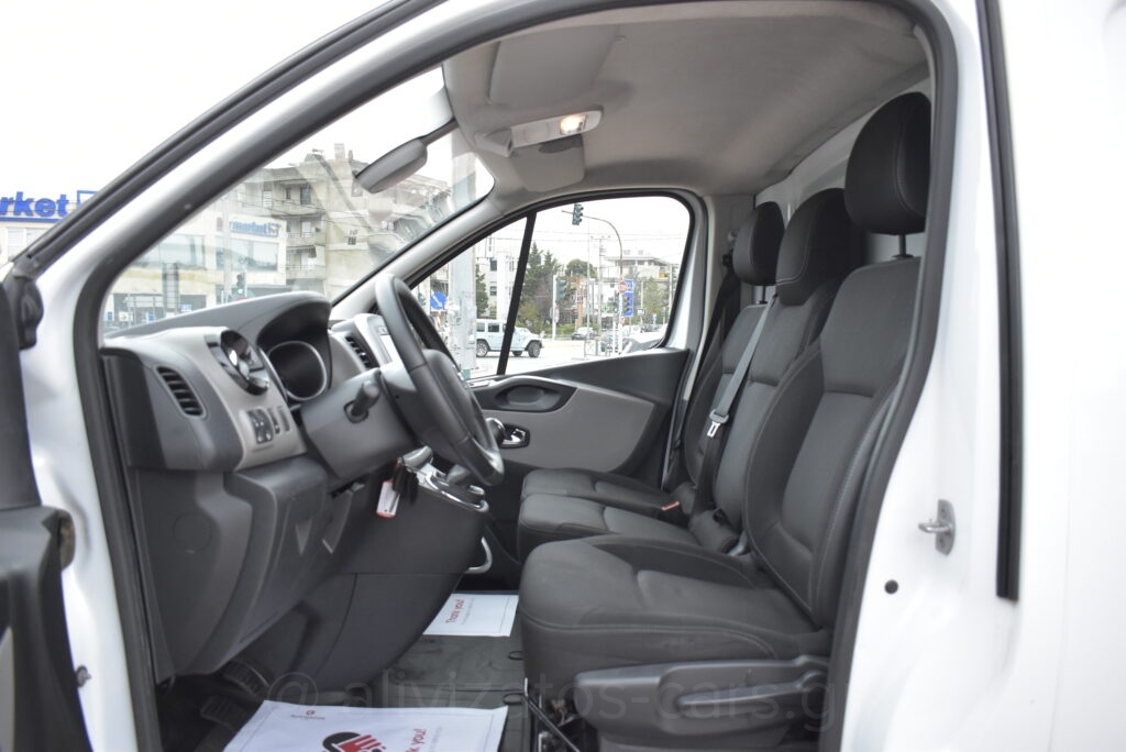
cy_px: 376
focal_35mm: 27
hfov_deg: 67.4
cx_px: 563
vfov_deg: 48.0
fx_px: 845
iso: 1600
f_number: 3.5
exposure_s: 1/1600
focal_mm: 18
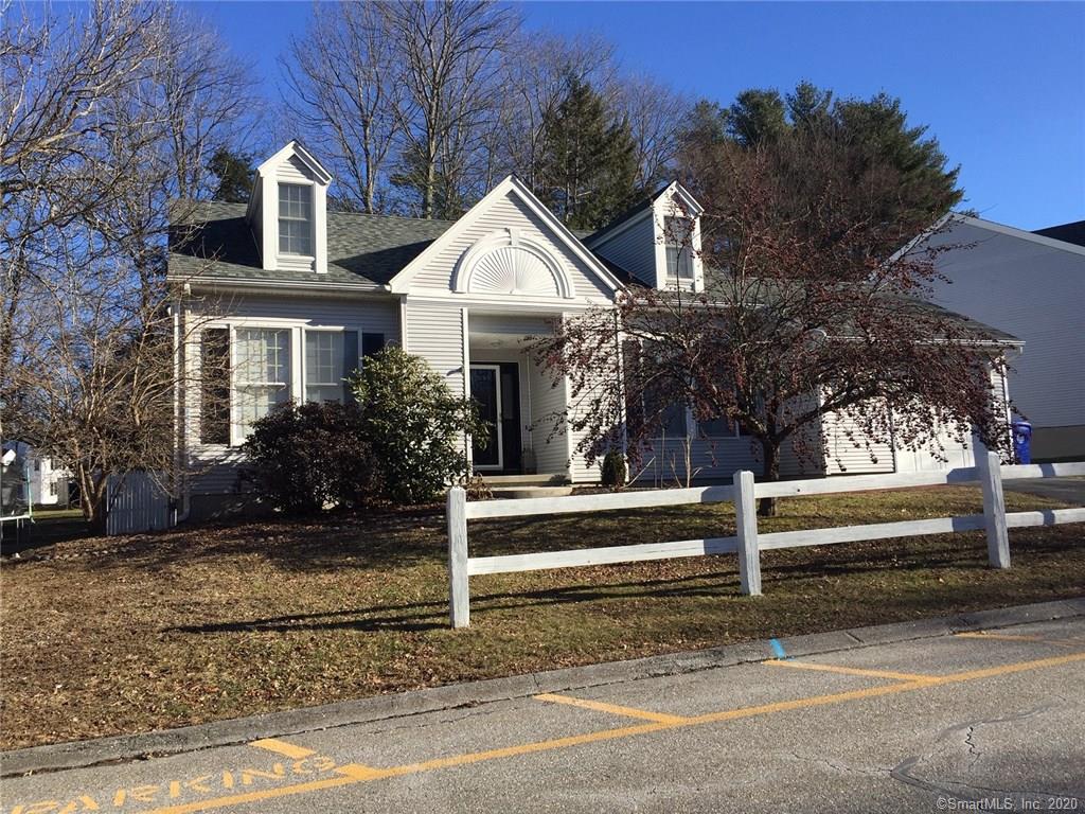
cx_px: 542
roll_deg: +1.5
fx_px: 909
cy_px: 407
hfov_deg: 61.7
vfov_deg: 48.2
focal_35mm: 29
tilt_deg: +7.0
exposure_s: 1/1522
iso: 32
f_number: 2.2
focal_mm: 4.15
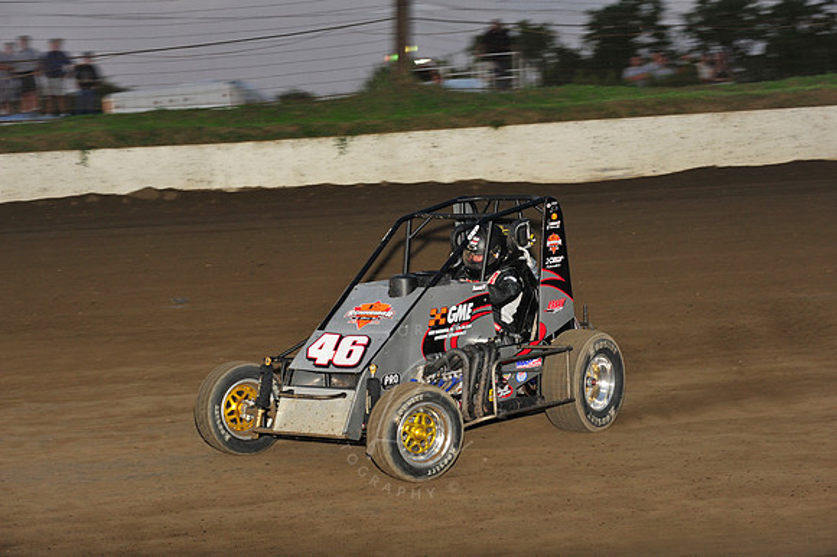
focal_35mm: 100
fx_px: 2324
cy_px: 278
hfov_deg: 20.4
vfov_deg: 13.7
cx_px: 418
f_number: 7.1
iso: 800
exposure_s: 1/320
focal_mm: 100
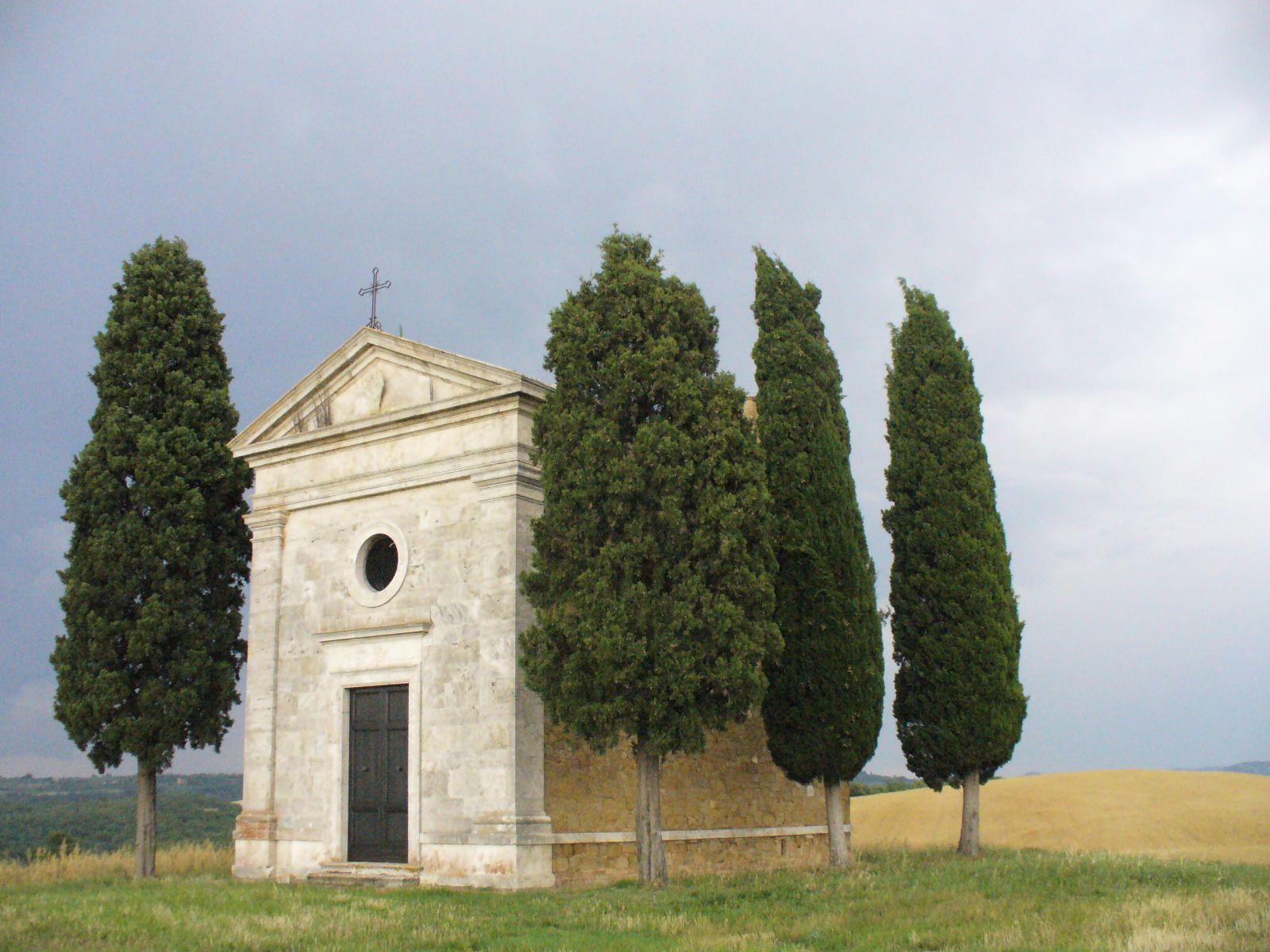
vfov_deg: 38.7
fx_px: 1357
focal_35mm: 37
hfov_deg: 50.1
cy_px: 476
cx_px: 635
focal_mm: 6.1
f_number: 5.6
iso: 400
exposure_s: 1/500
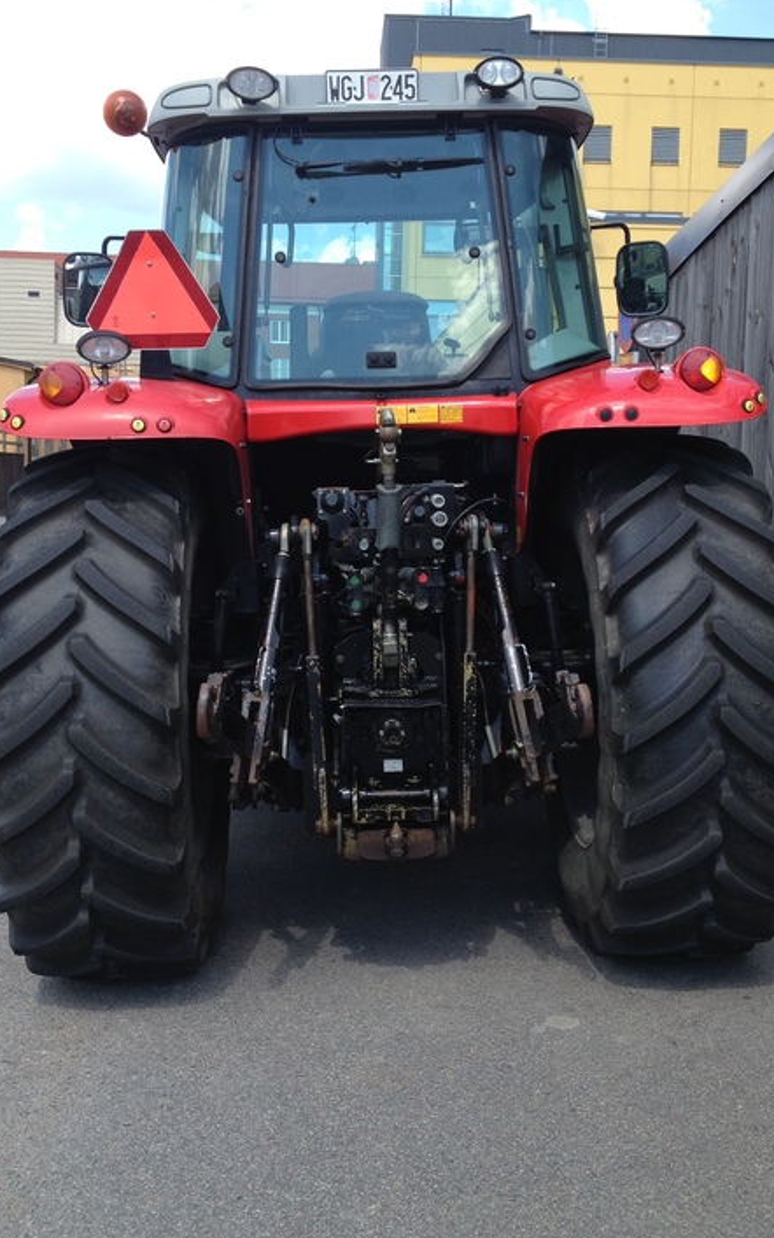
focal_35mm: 42
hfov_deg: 30.5
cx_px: 375
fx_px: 1417
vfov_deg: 47.2
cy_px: 576
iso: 50
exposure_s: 1/665
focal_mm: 4.28
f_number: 2.4
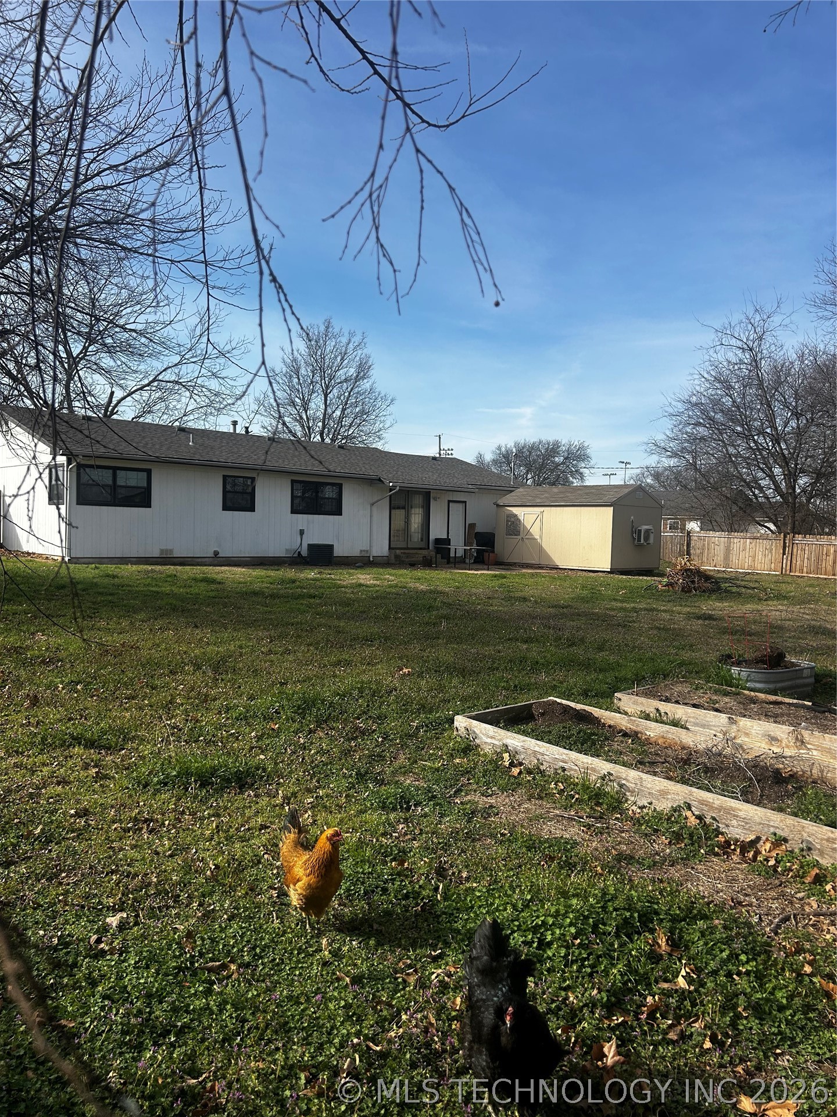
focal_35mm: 26
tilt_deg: -1.0
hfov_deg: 53.1
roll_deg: -1.5
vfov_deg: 67.3
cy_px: 558
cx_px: 418
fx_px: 838
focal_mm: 5.7
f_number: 1.5
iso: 50
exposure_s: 1/3165
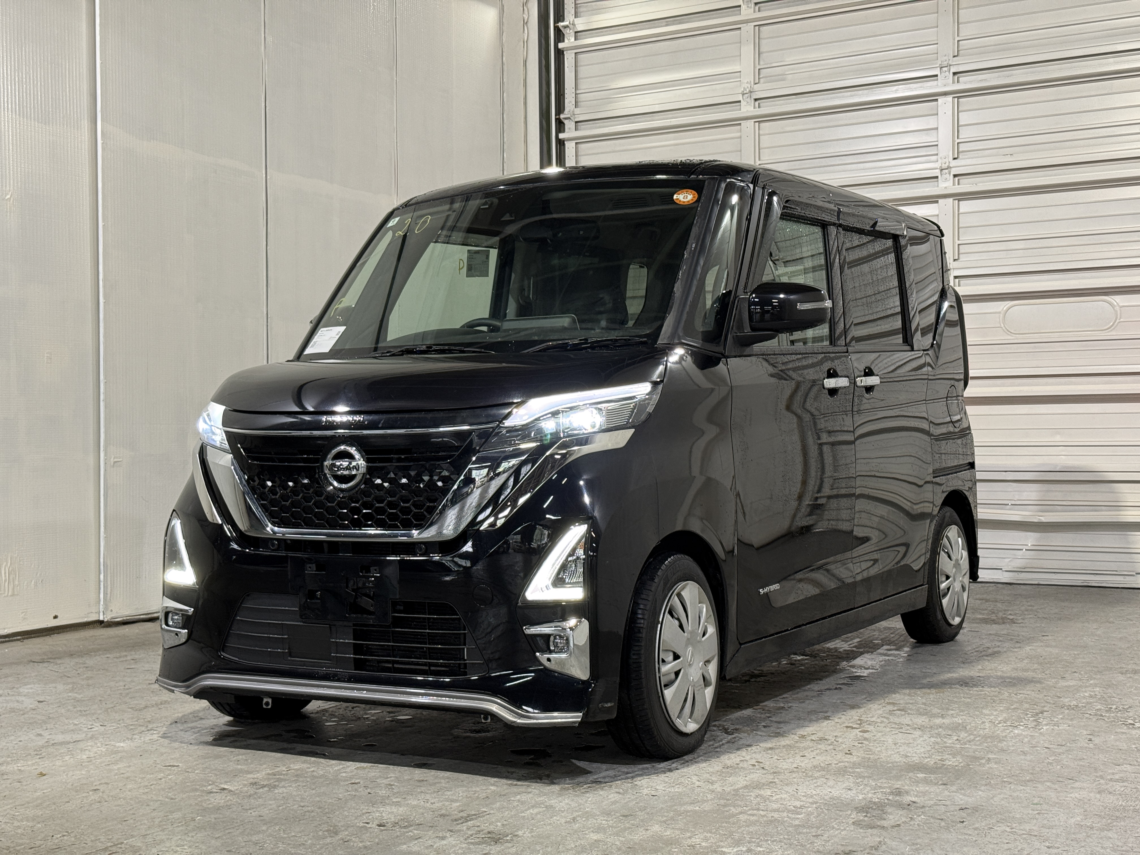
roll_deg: +0.2
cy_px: 428
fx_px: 1581
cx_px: 570
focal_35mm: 48
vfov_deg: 30.3
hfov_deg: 39.7
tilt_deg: +0.4
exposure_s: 1/60
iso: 125
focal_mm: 6.76
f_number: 1.78
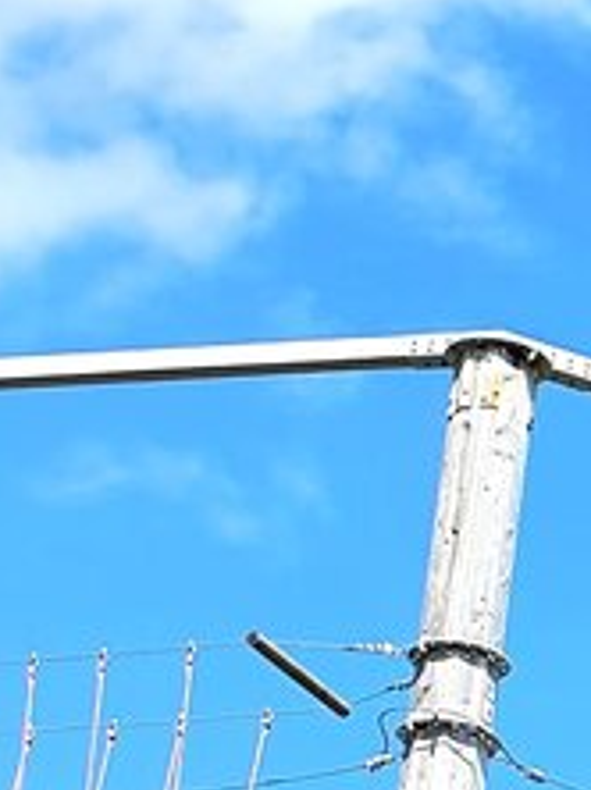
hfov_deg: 7.8
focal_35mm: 169
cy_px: 879
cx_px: 1631
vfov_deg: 11.5
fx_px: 3855
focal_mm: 4.3
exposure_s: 1/955
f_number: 2.4
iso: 50
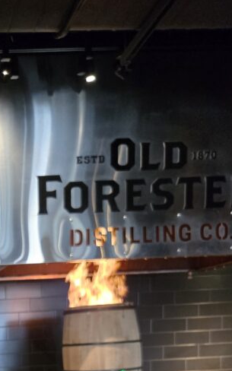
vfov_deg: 32.7
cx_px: -70
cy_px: 402
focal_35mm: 55
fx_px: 556
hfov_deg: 21.3
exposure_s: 1/120
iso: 800
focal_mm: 5.4
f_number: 1.8
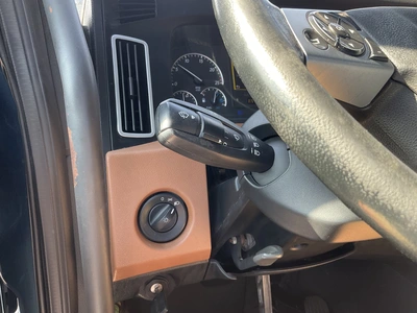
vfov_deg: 48.2
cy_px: 156
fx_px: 349
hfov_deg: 61.7
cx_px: 208
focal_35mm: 29
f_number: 1.8
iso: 50
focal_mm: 3
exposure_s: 1/122
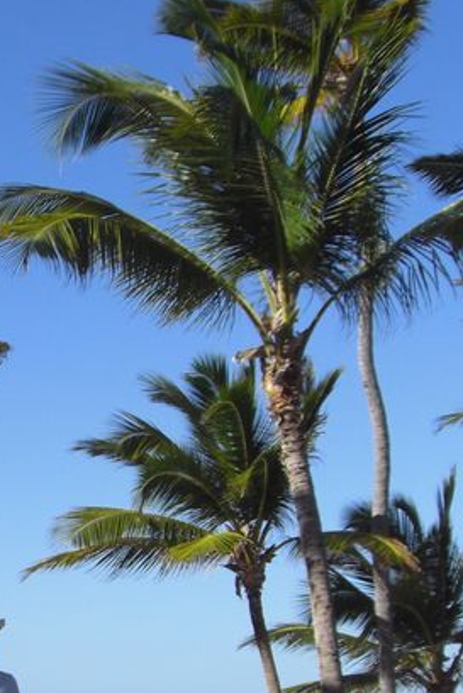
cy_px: 518
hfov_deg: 13.4
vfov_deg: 20.4
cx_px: -120
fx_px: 1908
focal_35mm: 99
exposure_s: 1/125
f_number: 8
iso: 64
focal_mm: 6.2
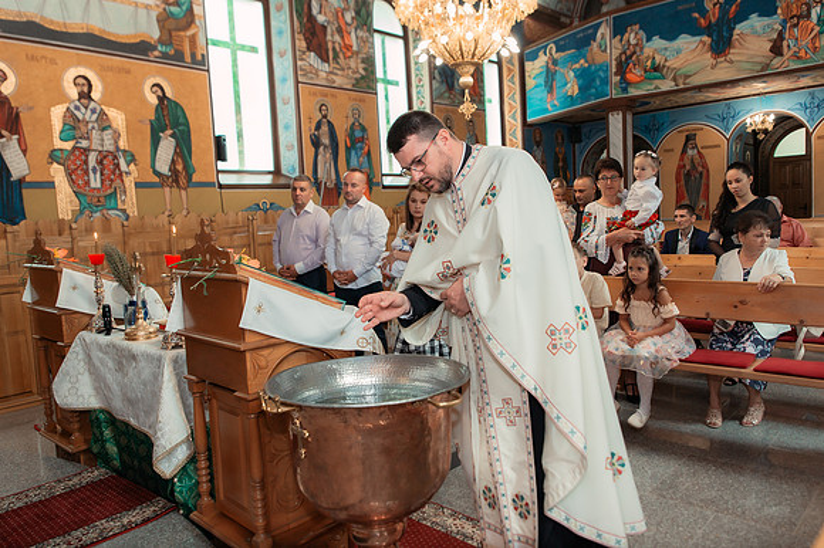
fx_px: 611
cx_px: 412
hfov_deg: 68.0
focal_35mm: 27
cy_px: 243
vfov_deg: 48.2
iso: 2000
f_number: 3.5
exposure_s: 1/250
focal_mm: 24
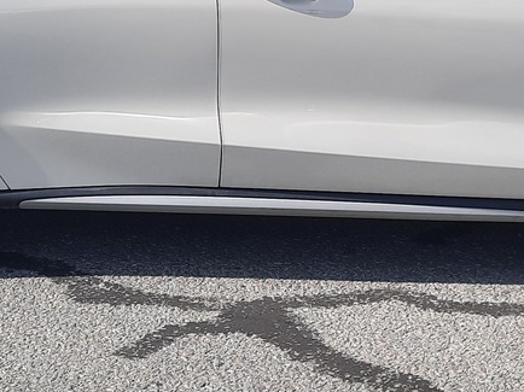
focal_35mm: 83
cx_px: 330
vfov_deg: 17.3
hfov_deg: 23.5
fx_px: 1256
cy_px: -22
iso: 32
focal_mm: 4.6
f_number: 2
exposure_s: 1/950
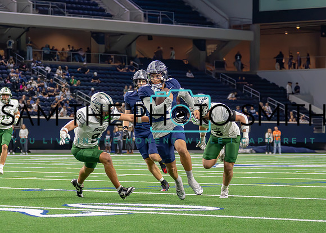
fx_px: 1467
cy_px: 142
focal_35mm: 158
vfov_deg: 9.1
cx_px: 111
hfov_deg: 12.7
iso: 5000
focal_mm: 70
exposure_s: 1/1600
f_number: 2.8
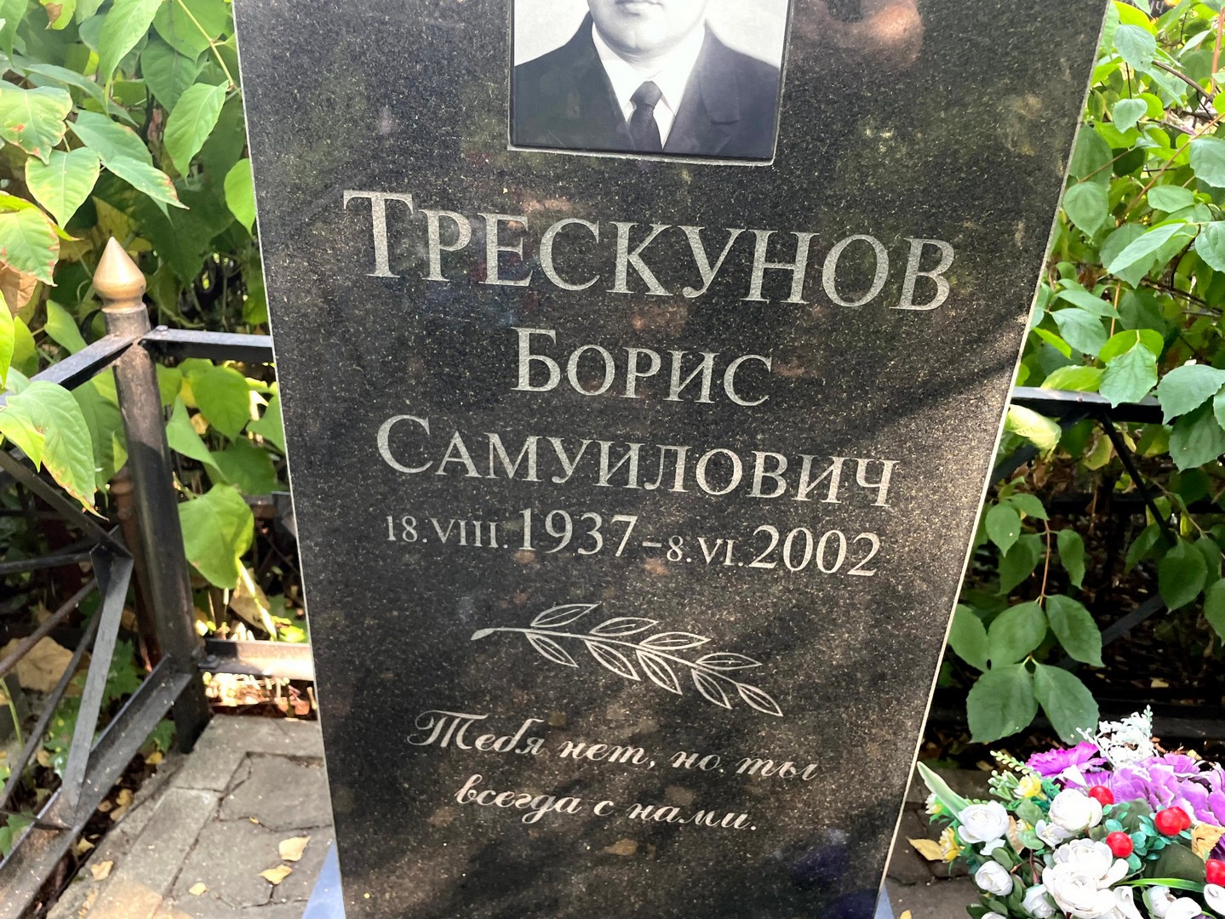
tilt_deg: -29.3
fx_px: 920
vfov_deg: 53.1
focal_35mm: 26
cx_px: 612
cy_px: 460
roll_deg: -2.6
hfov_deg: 67.3
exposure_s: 1/121
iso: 80
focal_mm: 4.2
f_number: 1.6
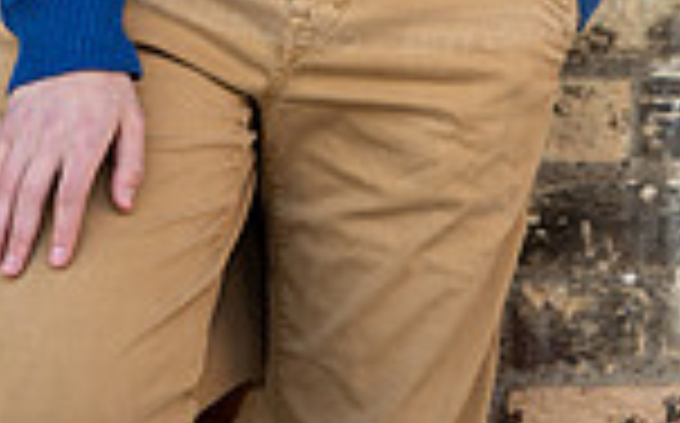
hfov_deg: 8.1
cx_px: 351
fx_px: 4794
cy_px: -531
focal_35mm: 259
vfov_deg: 4.9
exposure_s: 1/160
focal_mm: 85
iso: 100
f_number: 1.8
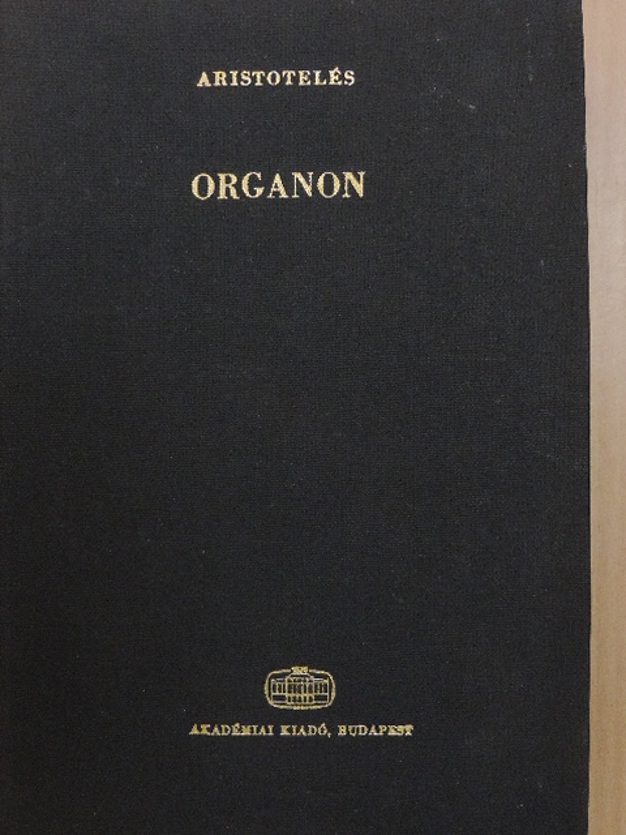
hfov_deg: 30.9
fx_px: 1133
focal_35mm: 47
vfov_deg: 40.4
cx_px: 313
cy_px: 418
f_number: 3.5
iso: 1600
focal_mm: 8.3
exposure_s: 1/100
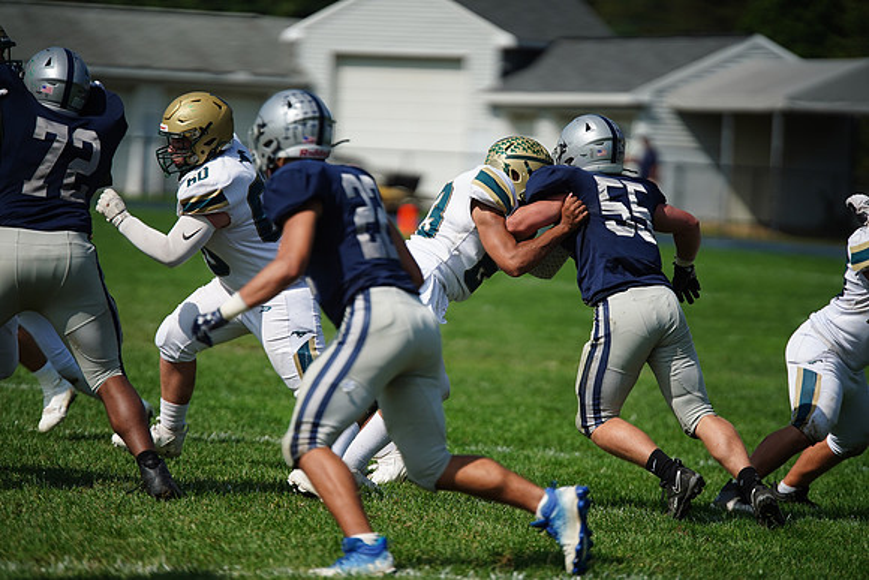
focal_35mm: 300
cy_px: 290
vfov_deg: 4.6
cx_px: 434
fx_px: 7243
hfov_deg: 6.9
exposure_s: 1/8000
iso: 400
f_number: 2.8
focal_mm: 300
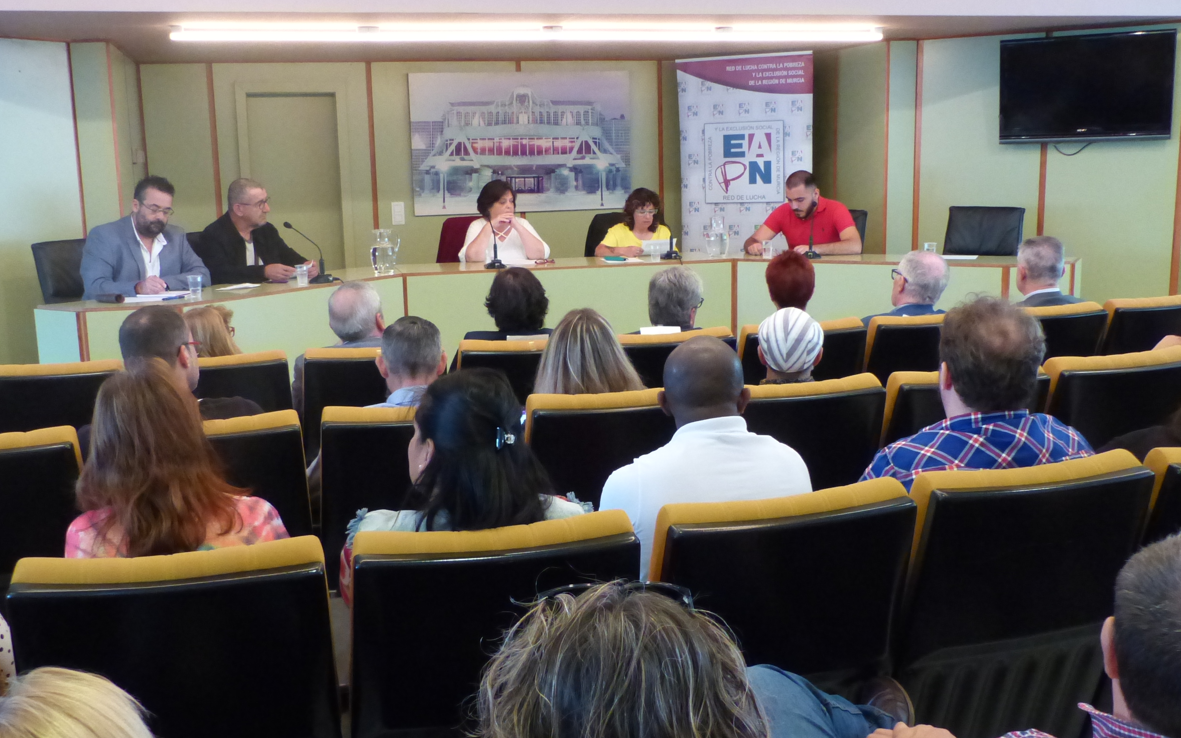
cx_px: 569
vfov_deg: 35.3
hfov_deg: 54.0
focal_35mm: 36
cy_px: 393
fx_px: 1159
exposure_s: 1/40
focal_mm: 5.3
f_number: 3.2
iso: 800
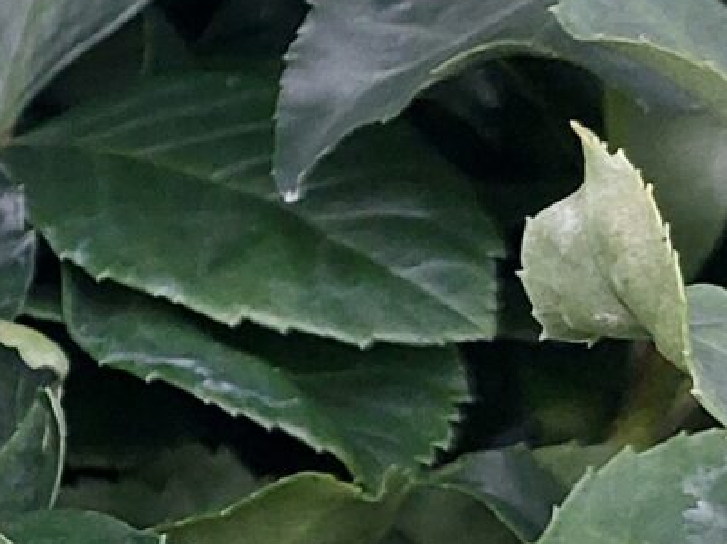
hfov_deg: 11.6
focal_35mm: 153
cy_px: 437
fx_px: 3211
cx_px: -743
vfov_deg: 9.7
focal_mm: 5.23
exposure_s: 1/60
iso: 125
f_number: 1.8
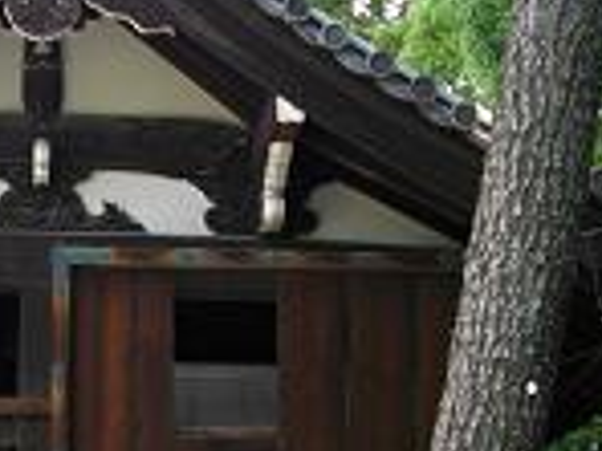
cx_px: 55
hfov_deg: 22.7
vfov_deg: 17.4
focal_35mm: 84
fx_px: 1461
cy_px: 370
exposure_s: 1/125
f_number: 2.9
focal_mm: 5.7
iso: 111
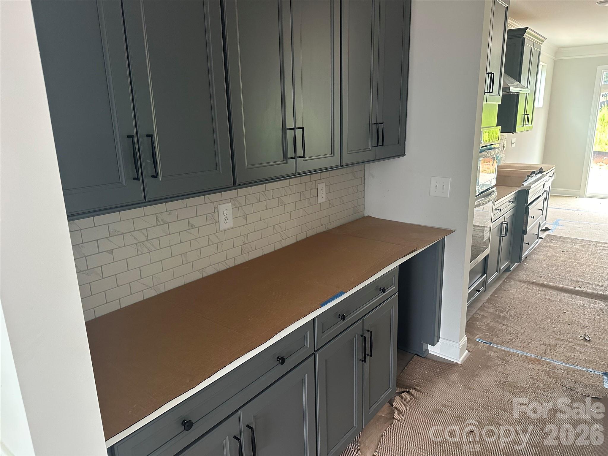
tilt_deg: -13.7
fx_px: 422
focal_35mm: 24
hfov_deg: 71.6
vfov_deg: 56.8
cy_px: 228
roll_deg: +1.2
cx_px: 304
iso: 250
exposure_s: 1/60
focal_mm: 6.86
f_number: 1.78
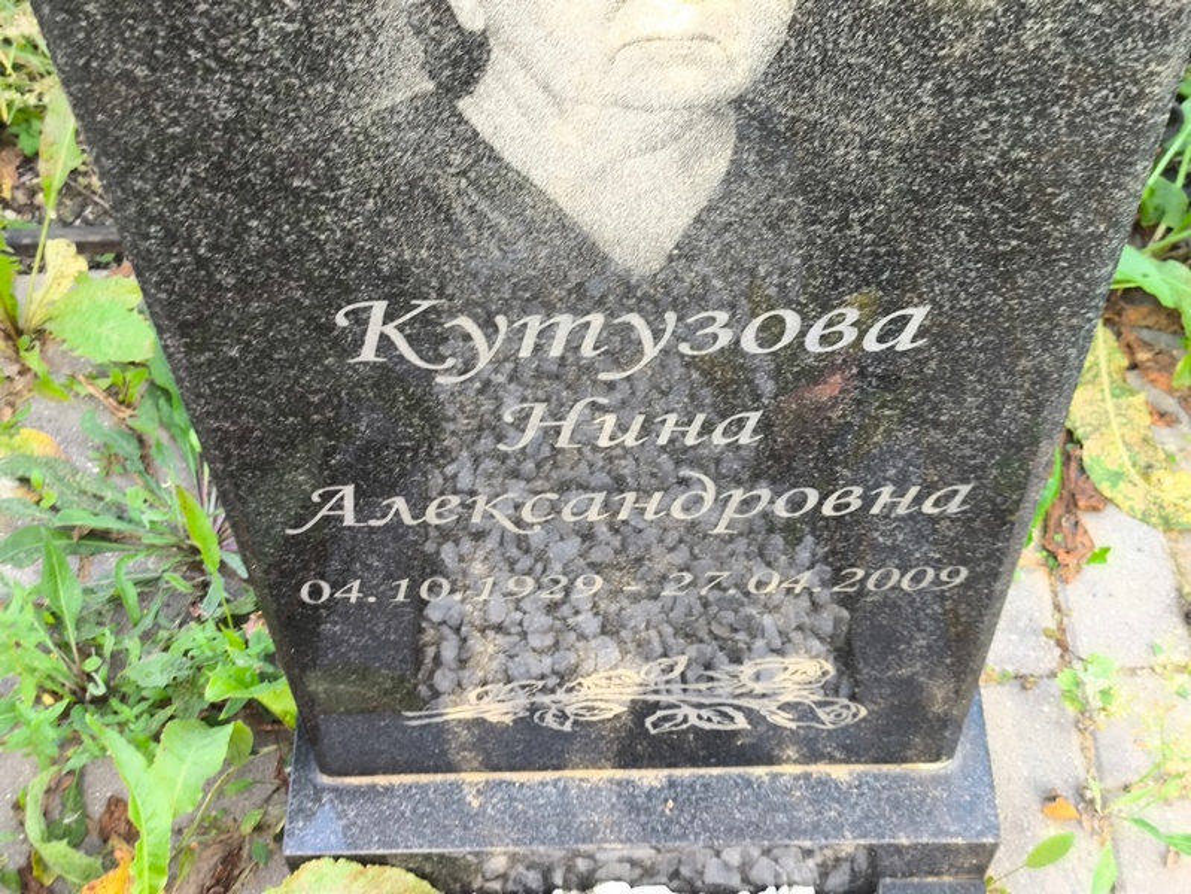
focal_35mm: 50
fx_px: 1721
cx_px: 596
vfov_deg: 29.1
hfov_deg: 38.2
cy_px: 447
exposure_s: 1/50
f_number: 1.7
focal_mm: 4.71
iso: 100
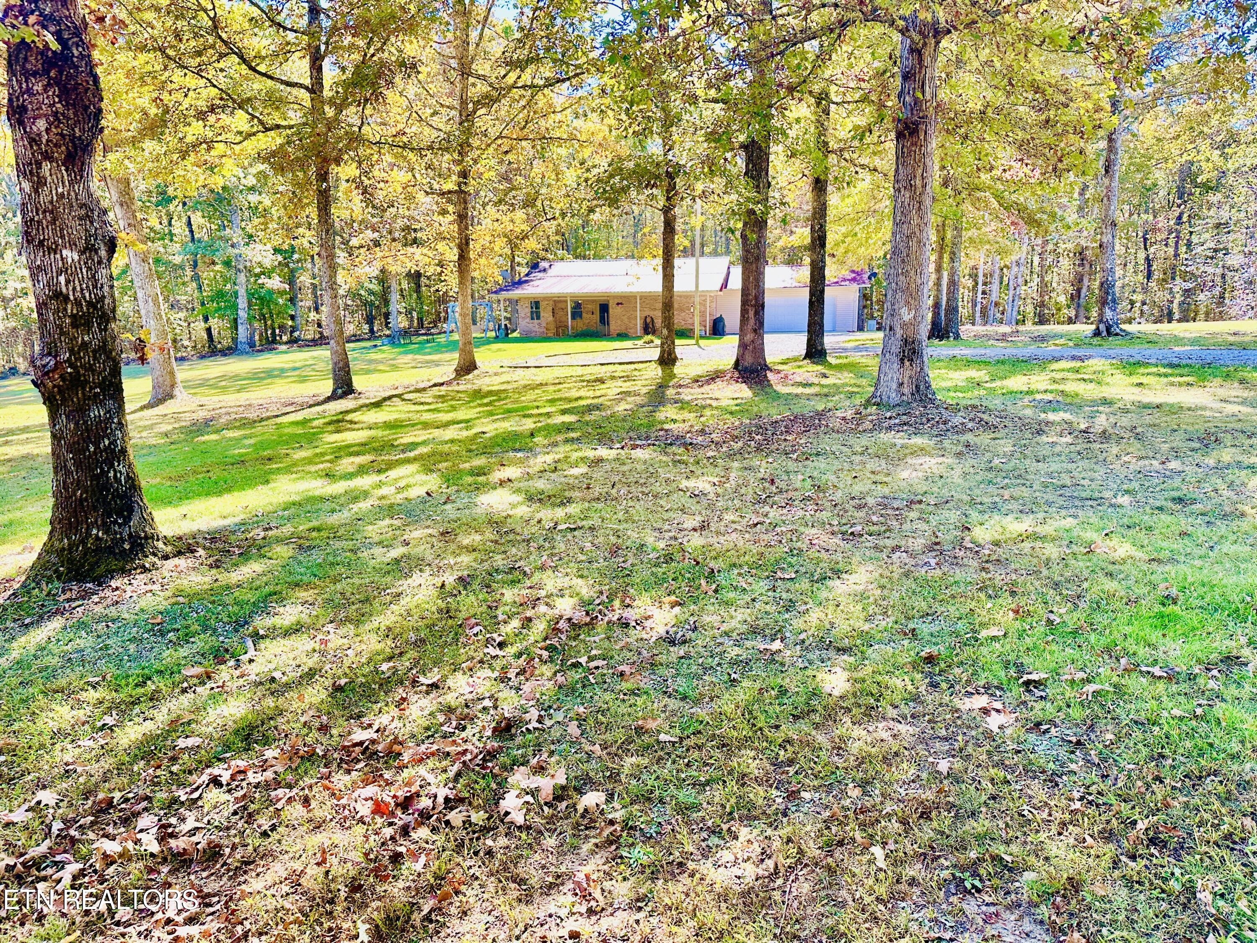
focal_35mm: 24
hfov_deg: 71.6
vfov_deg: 56.8
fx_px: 872
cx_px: 628
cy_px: 472
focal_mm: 6.86
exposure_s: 1/419
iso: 80
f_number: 1.78
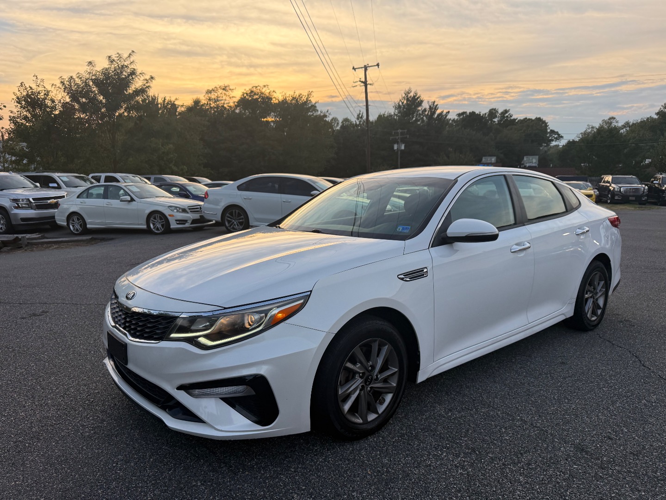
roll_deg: +0.5
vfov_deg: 56.8
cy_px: 250
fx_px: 462
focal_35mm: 24
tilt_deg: -7.6
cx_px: 333
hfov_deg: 71.6
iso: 100
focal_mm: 6.76
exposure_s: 1/858
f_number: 1.78
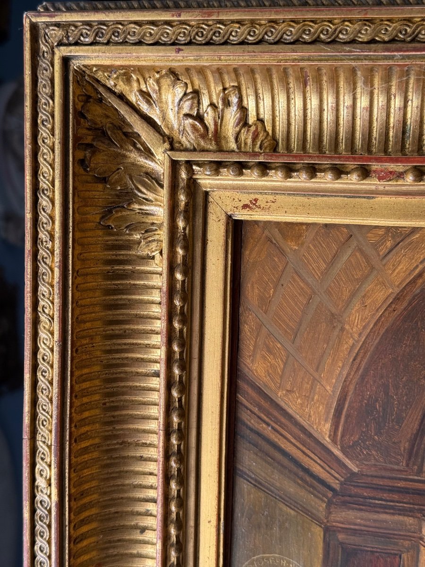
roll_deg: -1.1
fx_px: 786
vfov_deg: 39.7
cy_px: 284
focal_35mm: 48
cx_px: 212
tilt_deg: -12.8
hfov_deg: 30.3
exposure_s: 1/91
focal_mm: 6.76
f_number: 1.78
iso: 100
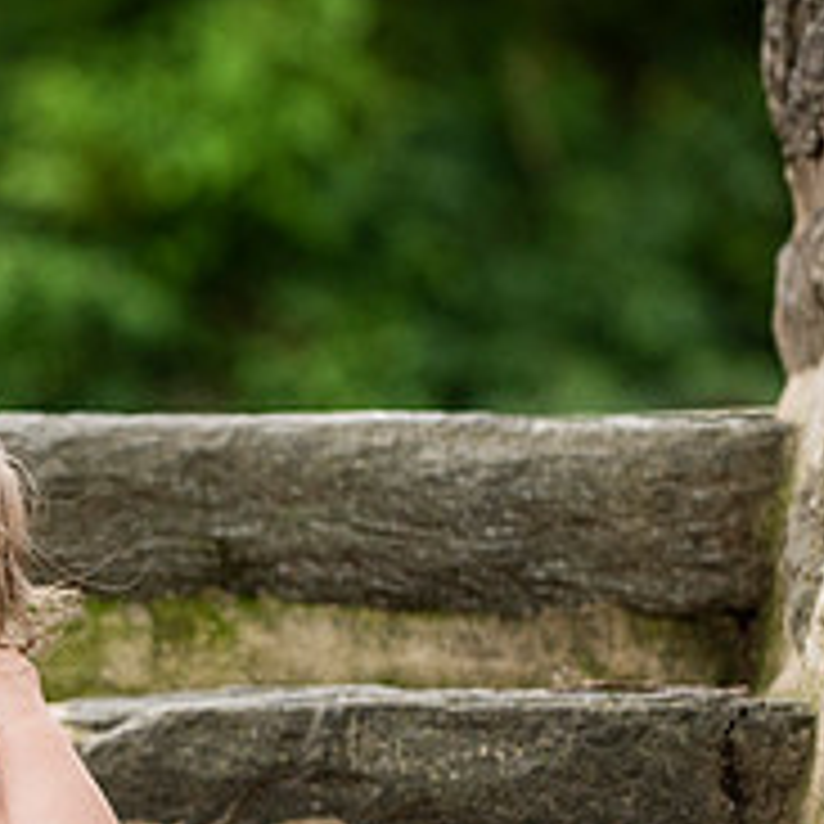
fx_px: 11257
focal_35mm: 418
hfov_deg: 4.2
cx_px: -198
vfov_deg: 4.2
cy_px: 862
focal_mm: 155
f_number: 4
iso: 640
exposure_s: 1/800
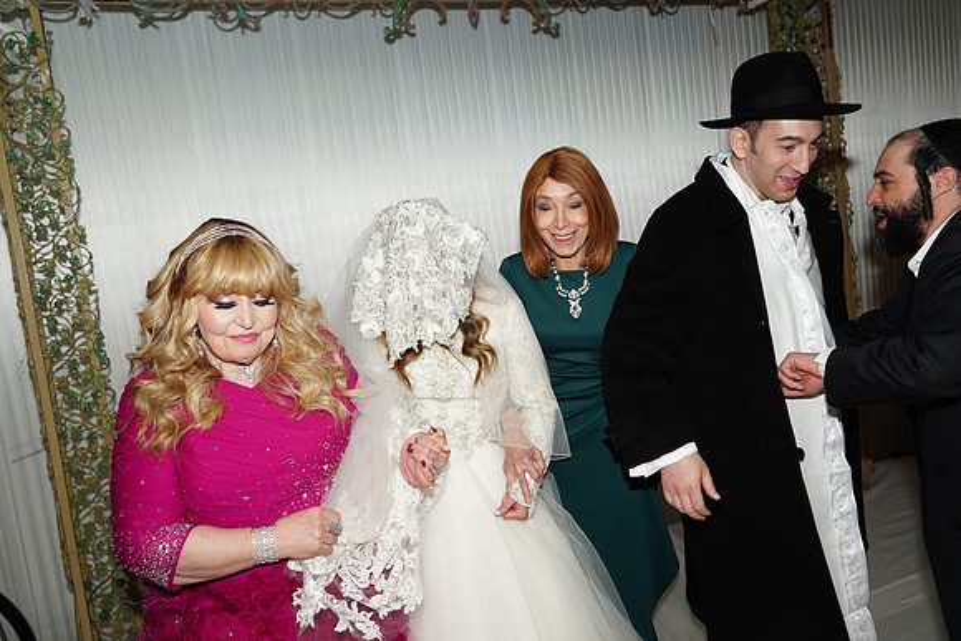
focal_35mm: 29
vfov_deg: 45.0
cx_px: 480
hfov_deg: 63.6
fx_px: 774
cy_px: 320
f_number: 5
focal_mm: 29
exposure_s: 1/80
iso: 250
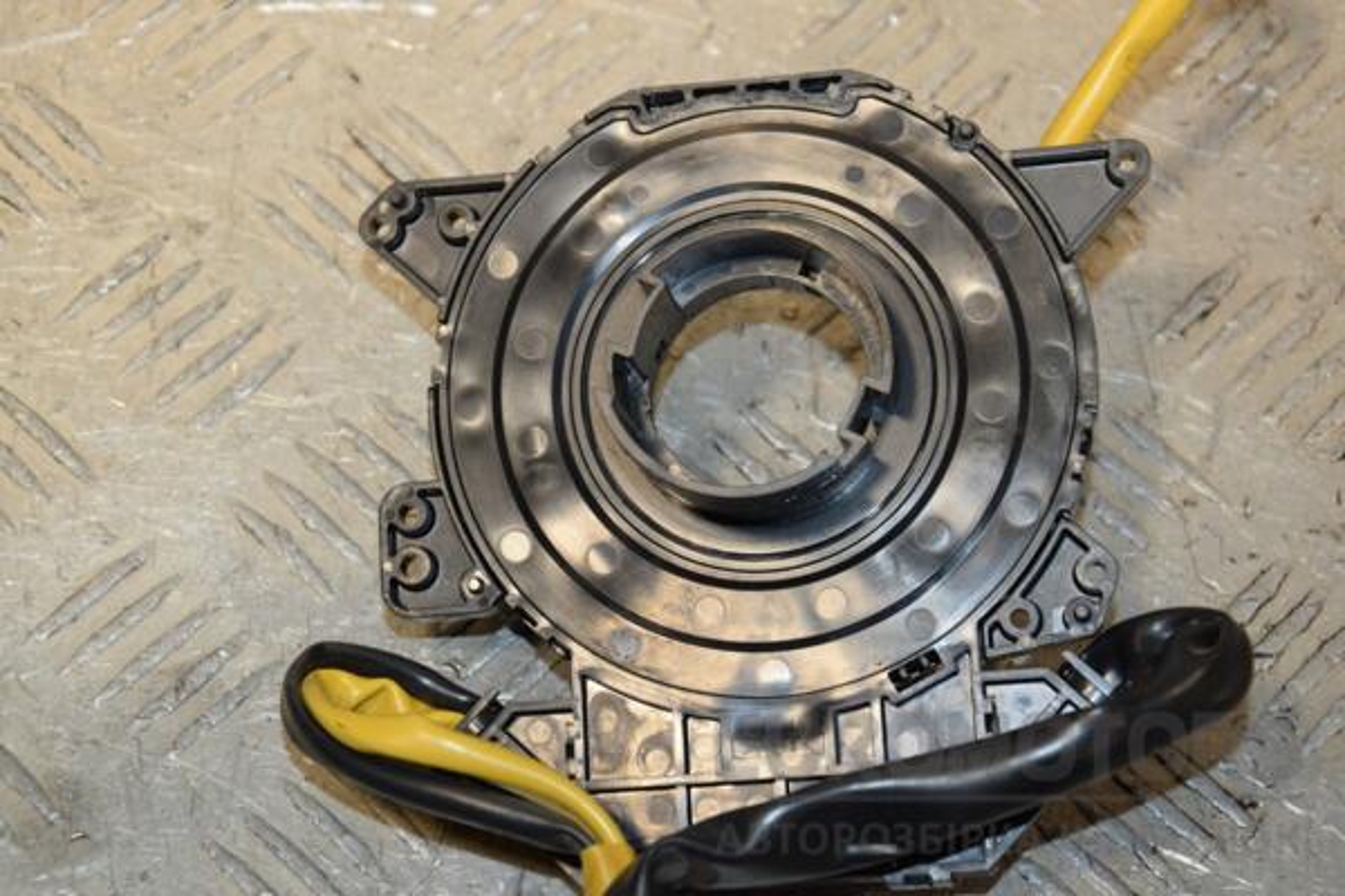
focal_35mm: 93
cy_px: 448
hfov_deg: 21.9
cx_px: 672
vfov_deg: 14.7
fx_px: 3474
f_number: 7.1
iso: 800
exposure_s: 1/200
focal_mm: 62
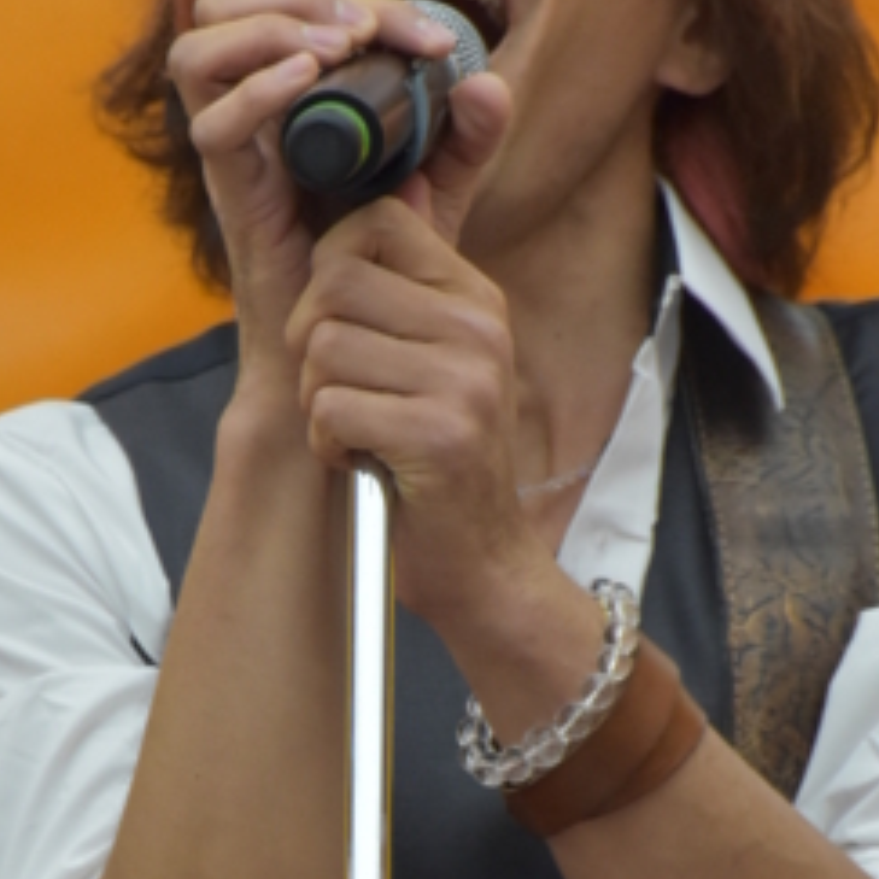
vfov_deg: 2.1
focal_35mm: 839
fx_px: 24103
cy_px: 796
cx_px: 226
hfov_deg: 2.1
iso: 1400
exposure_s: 1/125
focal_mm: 200
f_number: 6.3
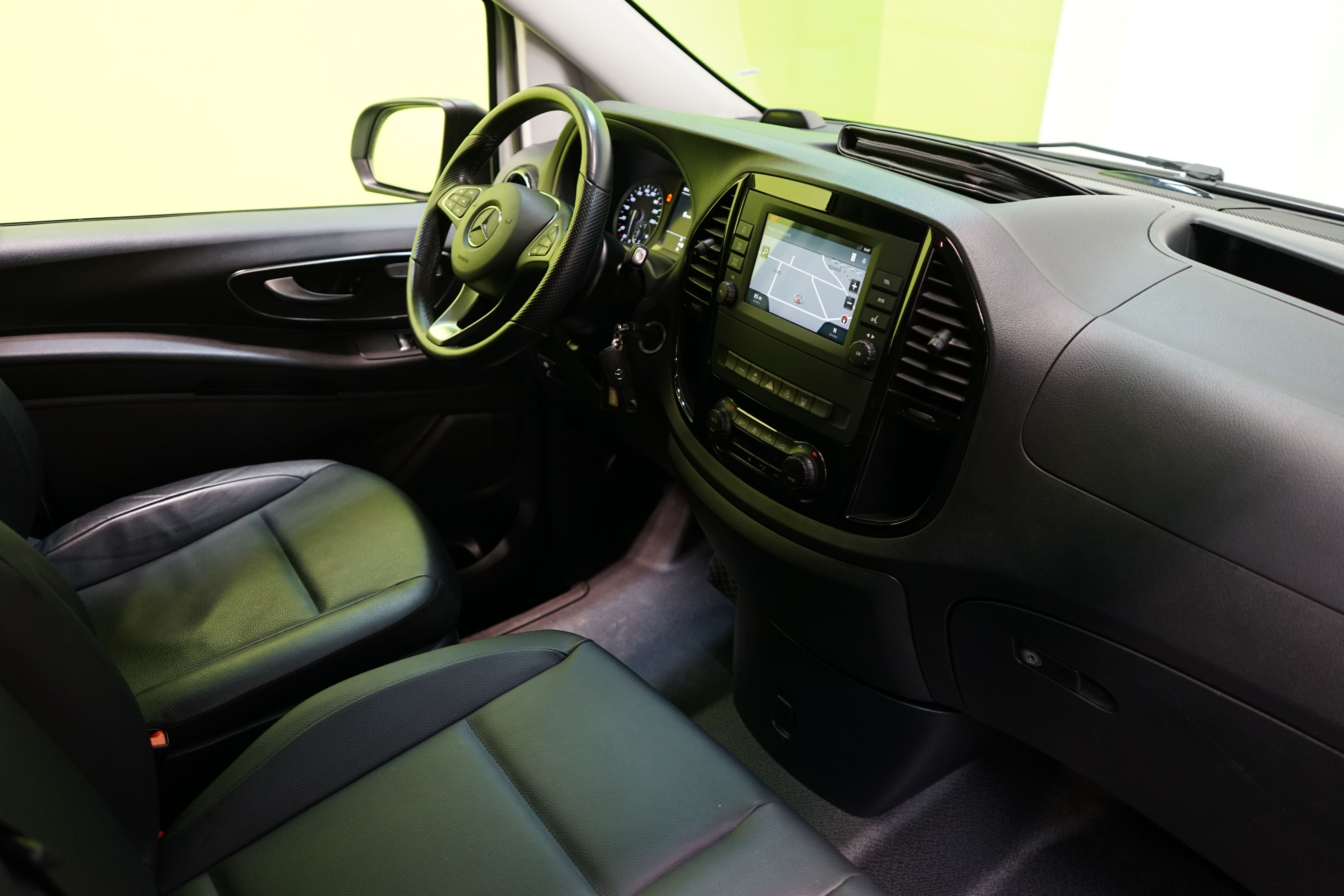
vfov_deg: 46.4
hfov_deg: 65.5
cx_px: 672
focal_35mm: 28
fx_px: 1045
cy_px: 448
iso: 1000
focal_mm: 28
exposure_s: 1/30
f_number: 3.5
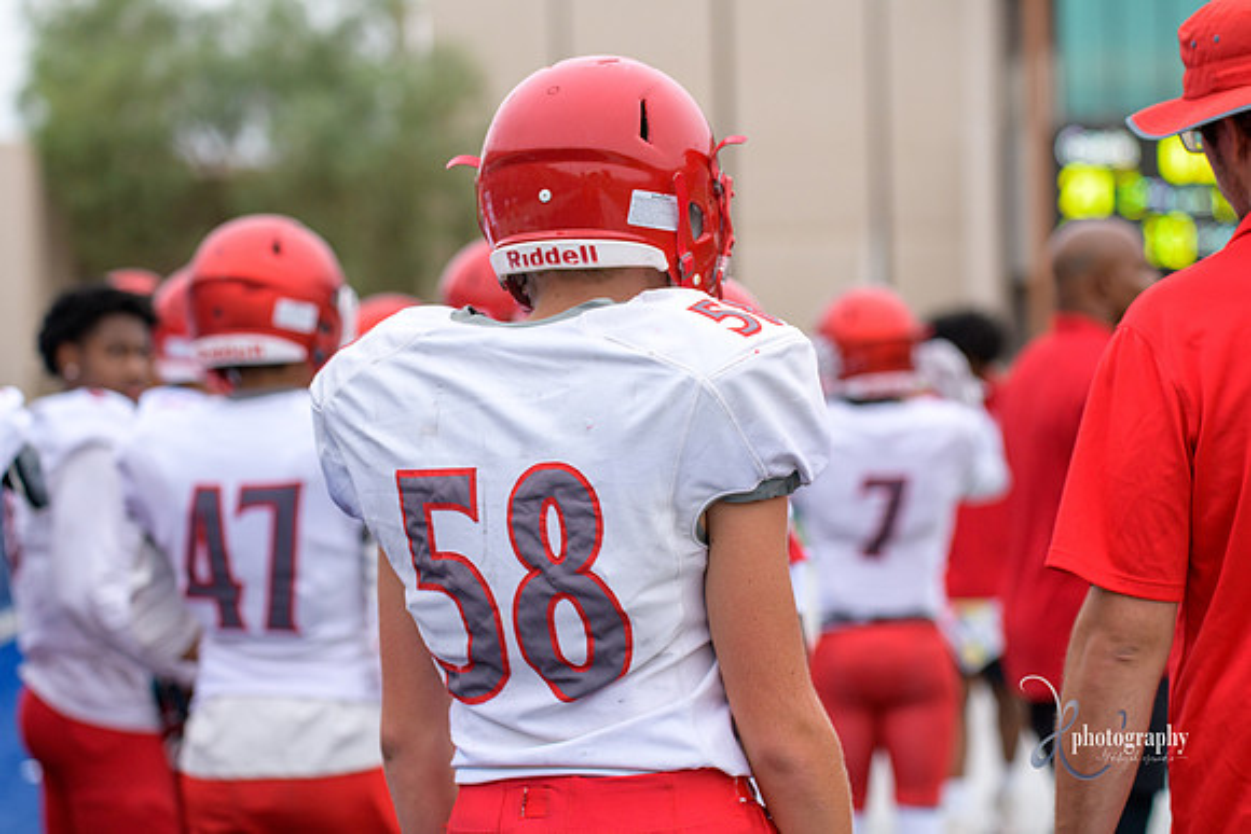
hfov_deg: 17.1
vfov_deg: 11.4
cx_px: 626
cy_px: 417
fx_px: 4171
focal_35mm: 120
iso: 140
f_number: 3.5
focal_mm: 120
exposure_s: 1/800
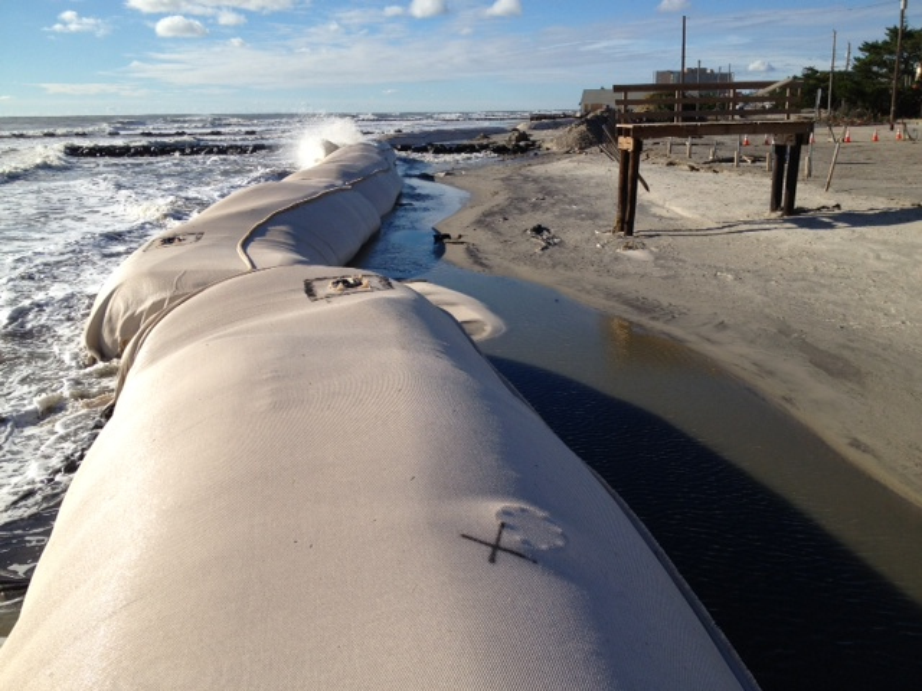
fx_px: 932
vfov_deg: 40.7
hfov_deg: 52.6
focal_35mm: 35
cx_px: 461
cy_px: 346
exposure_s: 1/2404
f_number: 2.4
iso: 64
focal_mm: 4.28
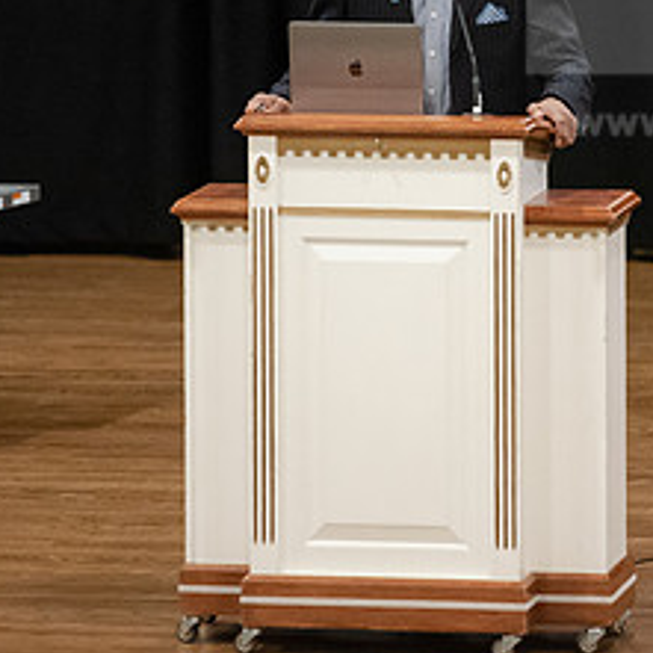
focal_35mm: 447
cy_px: 185
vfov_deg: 3.9
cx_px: 437
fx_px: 9540
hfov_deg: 3.9
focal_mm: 200
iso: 10000
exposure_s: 1/200
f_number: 2.8
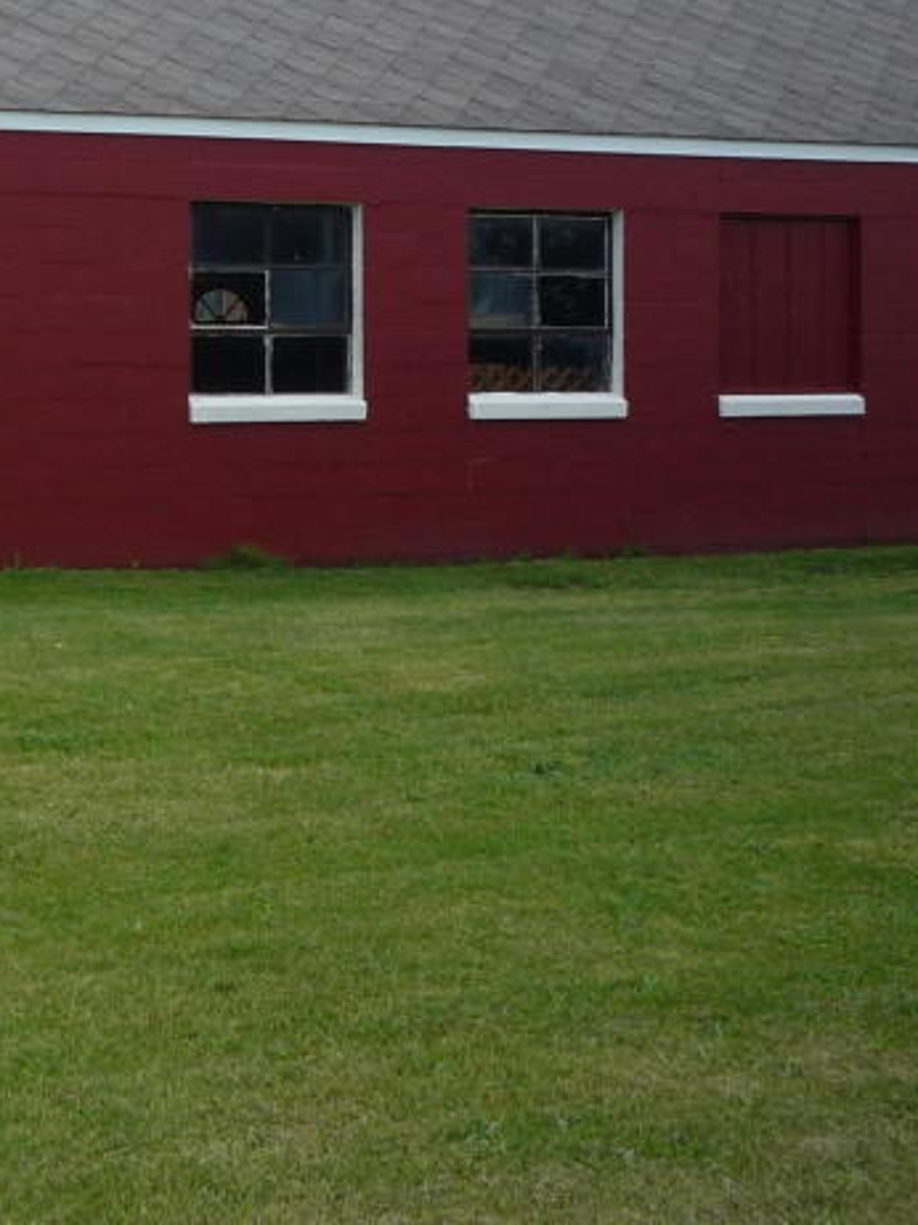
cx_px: -151
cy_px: 440
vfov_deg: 27.3
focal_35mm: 71
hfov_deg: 19.6
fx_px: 2513
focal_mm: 5.2
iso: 100
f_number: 4
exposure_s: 1/400
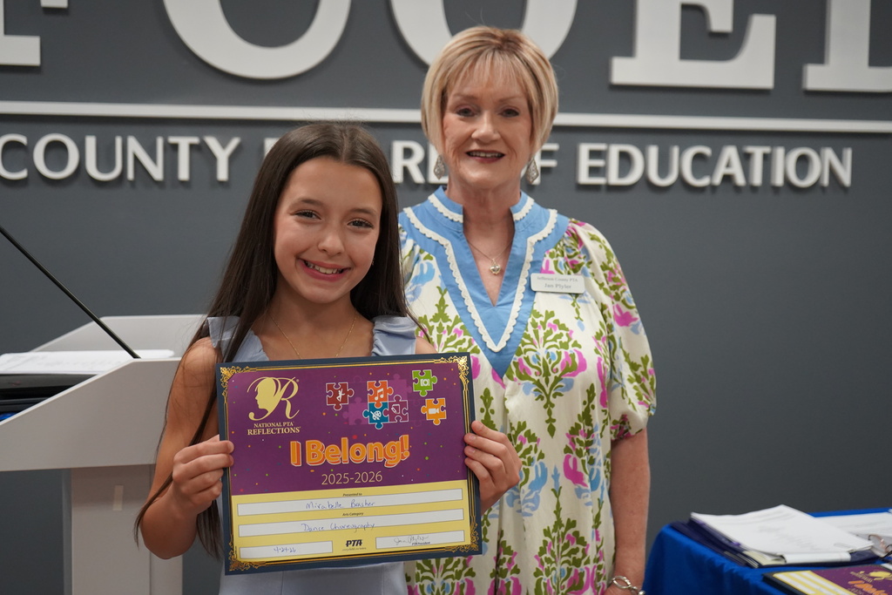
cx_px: 446
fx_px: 1388
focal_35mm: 56
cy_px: 298
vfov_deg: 24.2
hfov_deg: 35.6
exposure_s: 1/160
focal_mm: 56
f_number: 5
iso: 4000
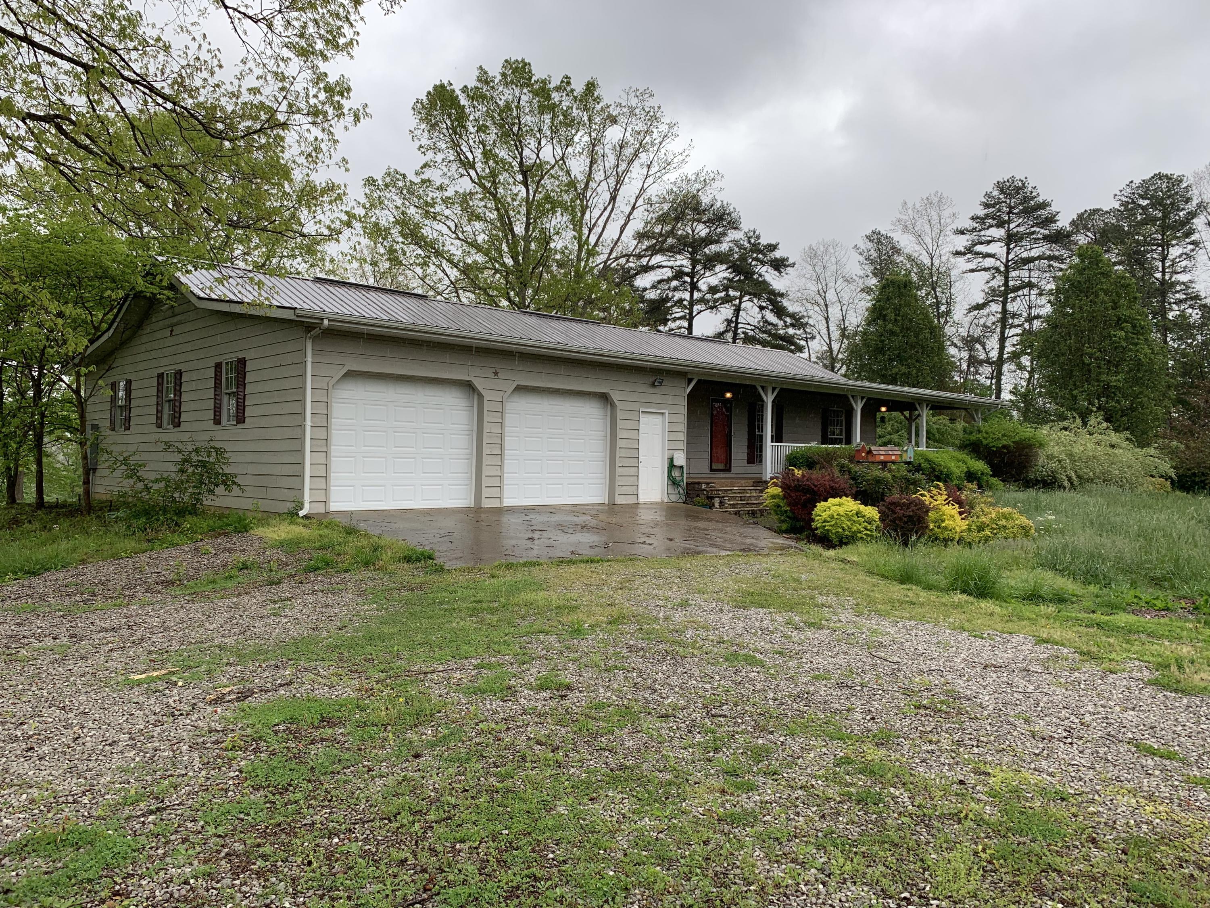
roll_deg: -0.8
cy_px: 454
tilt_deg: -0.4
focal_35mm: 26
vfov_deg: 53.1
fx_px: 909
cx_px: 605
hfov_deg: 67.3
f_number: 1.8
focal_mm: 4.25
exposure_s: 1/375
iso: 25
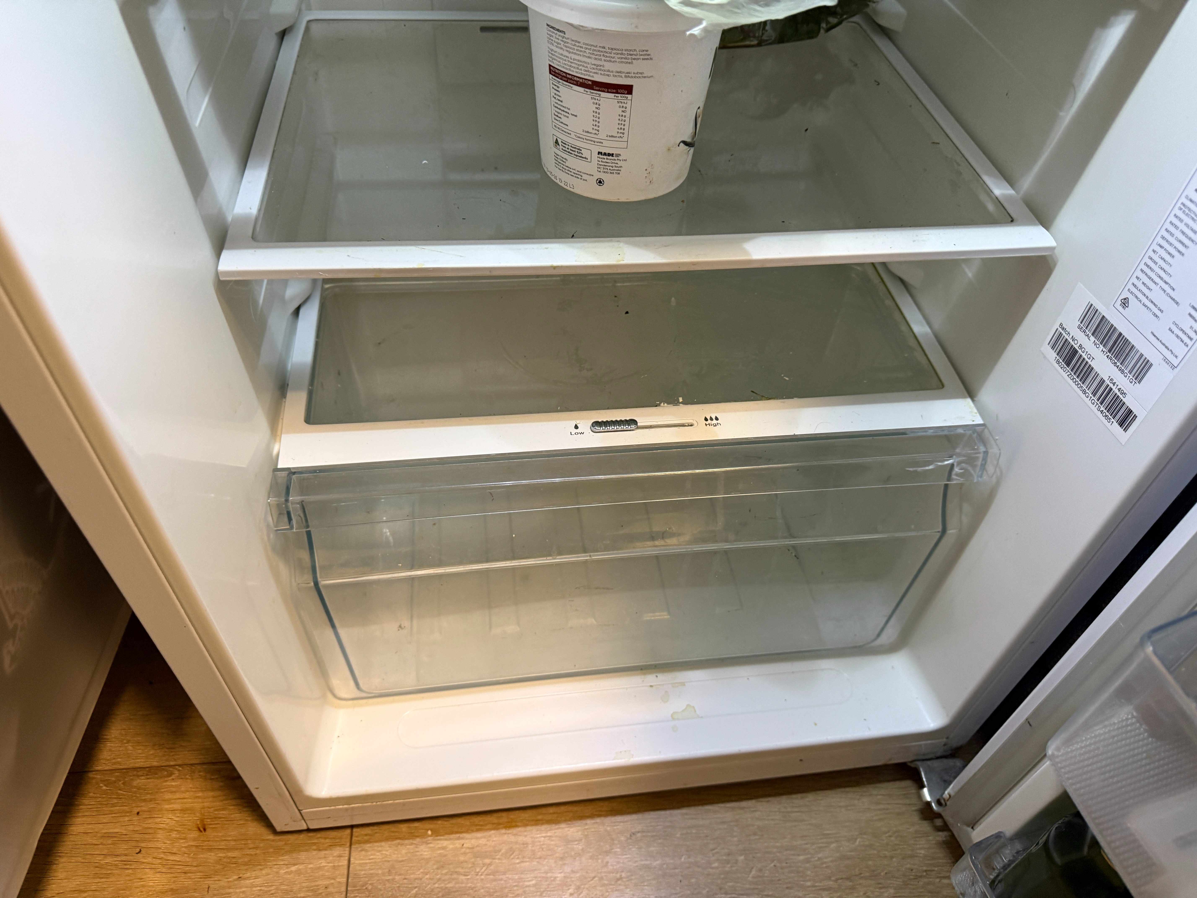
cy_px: 449
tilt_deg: -45.8
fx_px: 830
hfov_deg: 71.6
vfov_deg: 56.8
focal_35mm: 24
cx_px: 598
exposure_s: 1/50
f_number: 1.78
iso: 250
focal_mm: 6.76
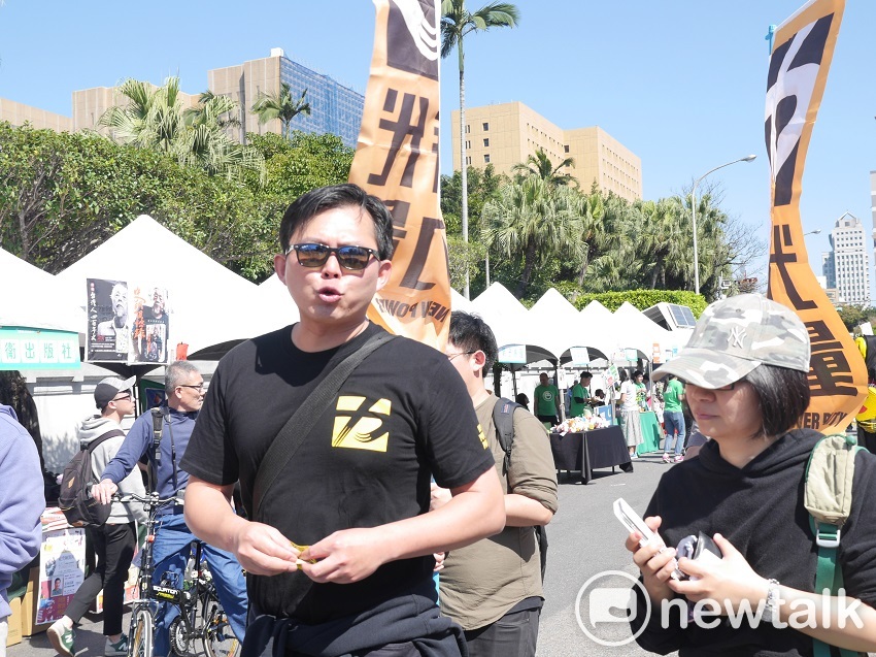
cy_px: 328
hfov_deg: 44.8
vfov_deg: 34.3
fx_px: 1063
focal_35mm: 42
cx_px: 438
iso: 200
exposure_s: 1/400
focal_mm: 21
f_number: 5.6
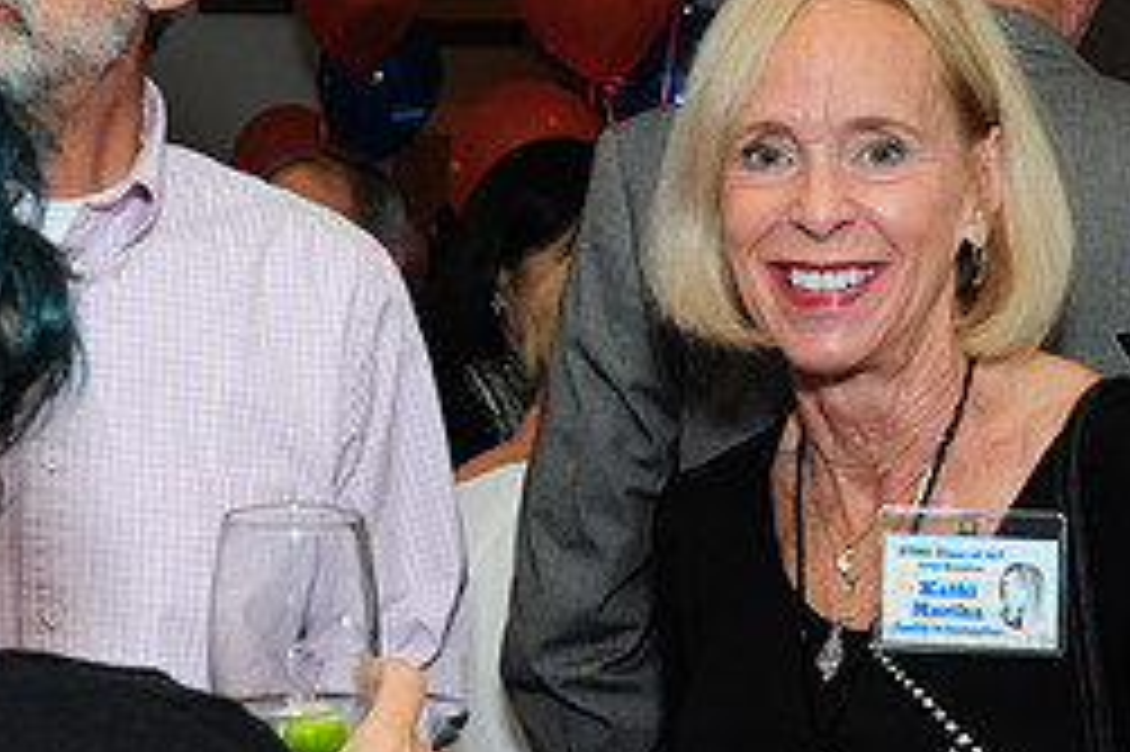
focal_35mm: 83
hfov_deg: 24.3
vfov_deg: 16.4
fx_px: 2603
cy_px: 493
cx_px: 320
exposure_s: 1/60
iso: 500
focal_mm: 24
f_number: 5
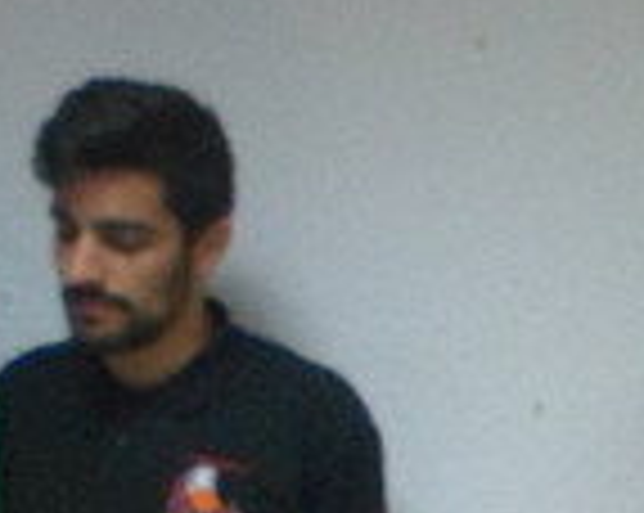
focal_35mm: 103
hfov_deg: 18.5
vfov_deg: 14.7
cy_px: 488
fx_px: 1960
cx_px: 527
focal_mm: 4.9
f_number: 3.3
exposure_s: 1/45
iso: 400
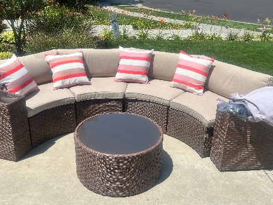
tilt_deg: -24.2
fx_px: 284
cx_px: 133
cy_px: 99
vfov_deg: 39.7
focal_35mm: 36
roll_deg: +0.1
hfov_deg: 51.3
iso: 50
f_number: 1.5
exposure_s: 1/6579
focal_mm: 5.7
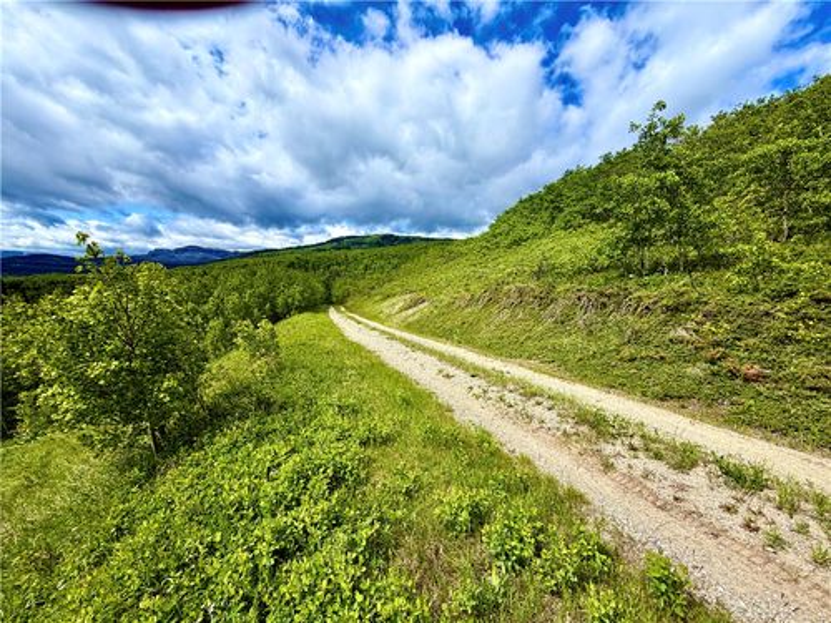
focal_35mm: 14
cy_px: 312
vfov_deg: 85.7
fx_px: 336
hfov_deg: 102.1
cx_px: 416
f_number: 2.2
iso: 20
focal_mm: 2.22
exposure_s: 1/928
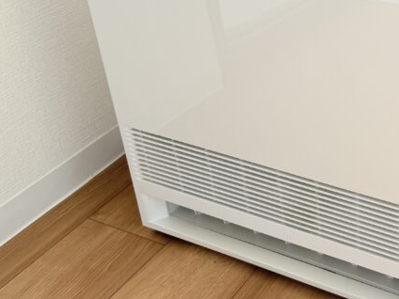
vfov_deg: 25.2
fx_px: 669
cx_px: 337
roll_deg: +1.3
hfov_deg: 32.1
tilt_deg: -31.3
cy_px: 121
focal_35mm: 58
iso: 50
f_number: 1.78
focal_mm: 6.76
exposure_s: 1/121
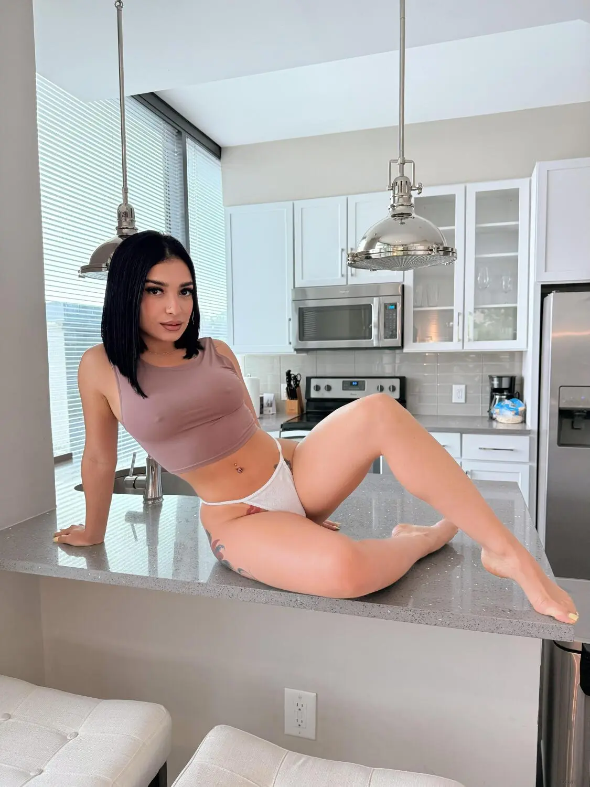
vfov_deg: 71.6
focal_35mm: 24
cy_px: 394
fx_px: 545
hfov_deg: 56.8
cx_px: 295
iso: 200
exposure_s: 1/135
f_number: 1.78
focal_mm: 6.76
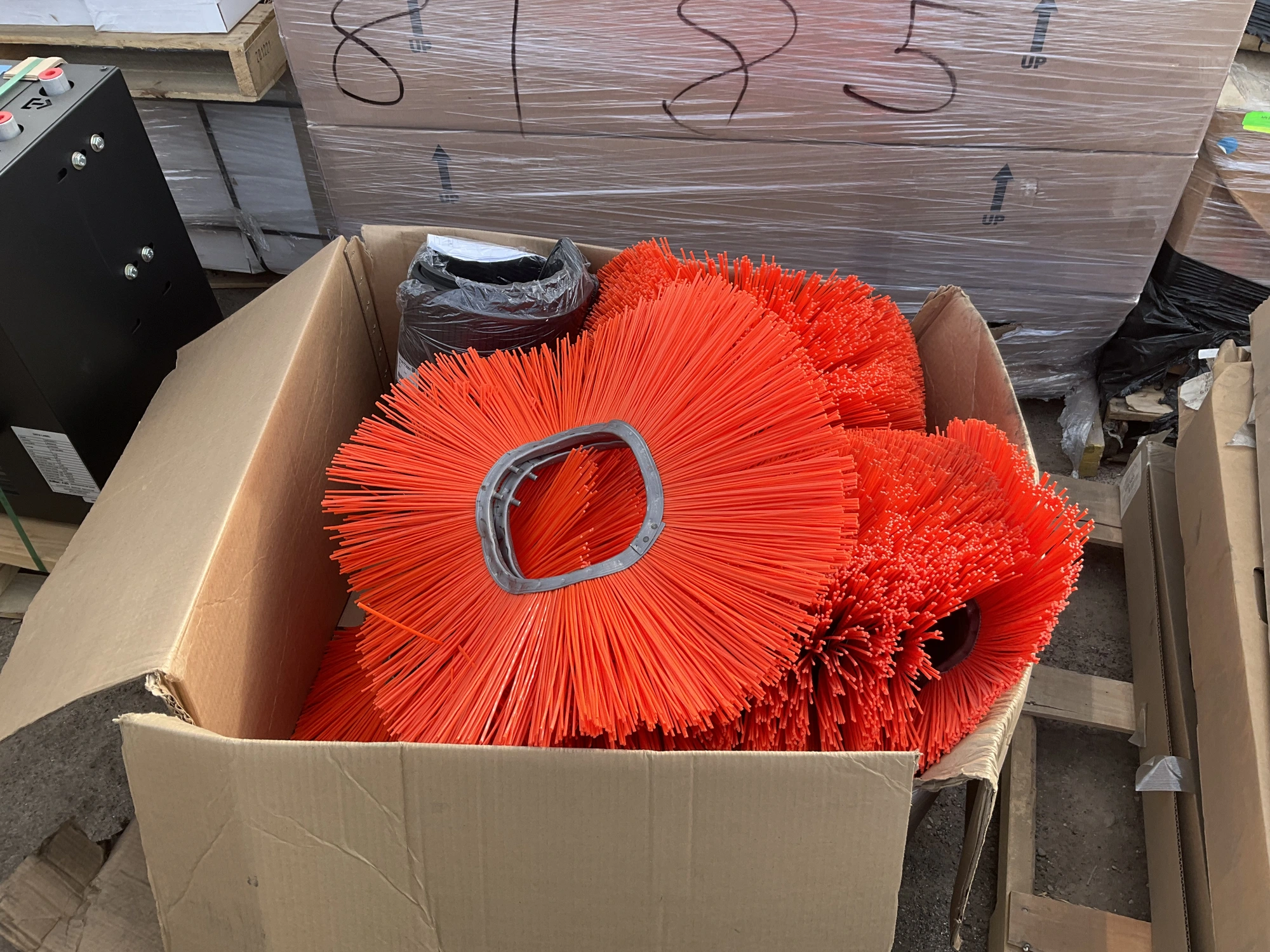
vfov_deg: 48.2
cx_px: 635
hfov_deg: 61.7
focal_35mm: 29
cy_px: 476
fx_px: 1064
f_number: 1.8
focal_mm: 3
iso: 25
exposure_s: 1/322
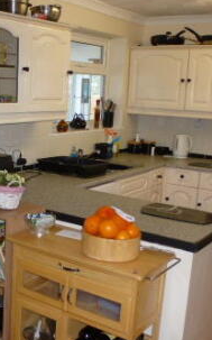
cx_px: 36
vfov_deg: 41.0
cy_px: 187
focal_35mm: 49
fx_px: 454
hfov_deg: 25.8
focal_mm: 4.3
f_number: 3.3
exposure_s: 1/60
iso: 160
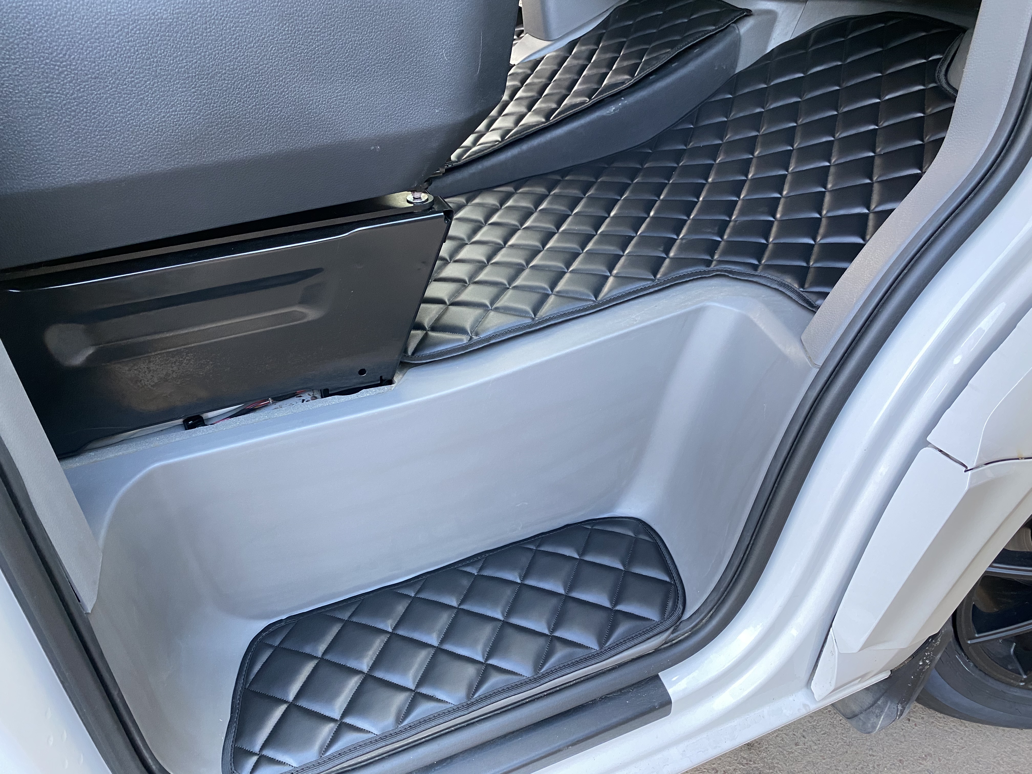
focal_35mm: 26
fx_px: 775
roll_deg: +0.5
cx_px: 516
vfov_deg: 53.1
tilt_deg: -34.0
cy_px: 387
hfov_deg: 67.3
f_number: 1.8
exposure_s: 1/60
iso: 160
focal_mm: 4.25
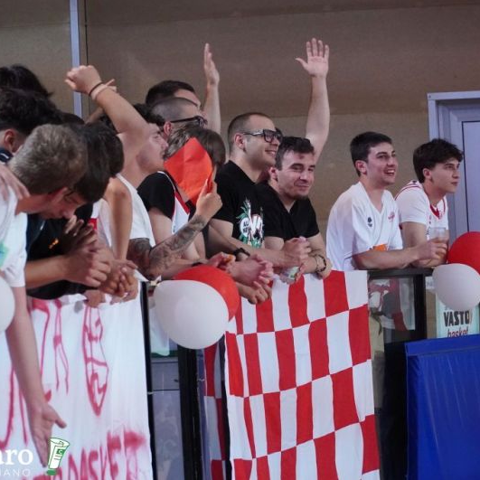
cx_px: 294
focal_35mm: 200
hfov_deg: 8.7
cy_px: 240
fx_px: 3138
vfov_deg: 8.7
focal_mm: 104
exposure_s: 1/320
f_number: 7.1
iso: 5000
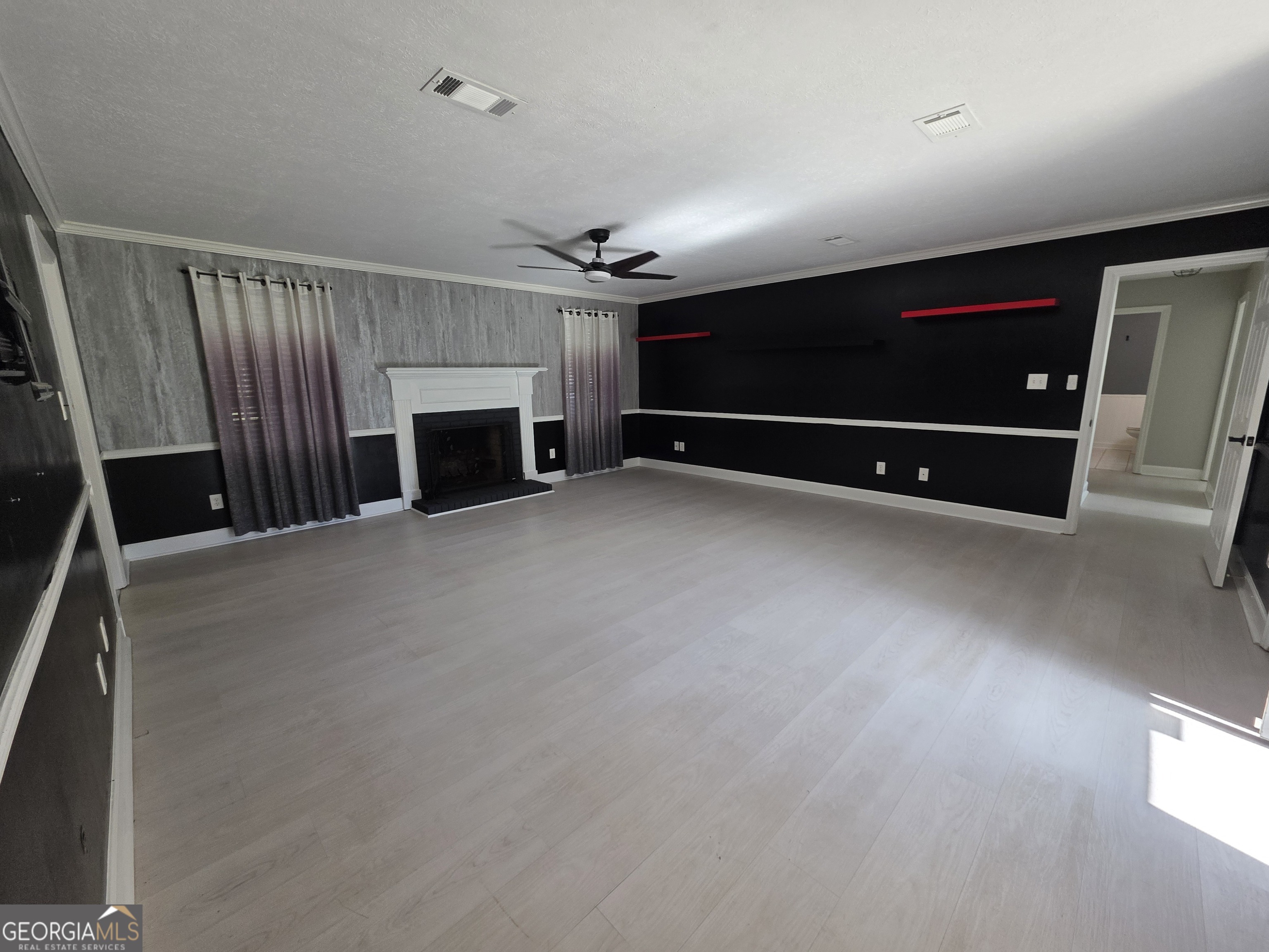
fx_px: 477
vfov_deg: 89.9
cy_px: 476
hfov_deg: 106.2
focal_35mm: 13
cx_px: 634
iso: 64
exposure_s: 1/120
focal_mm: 2.2
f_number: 1.9
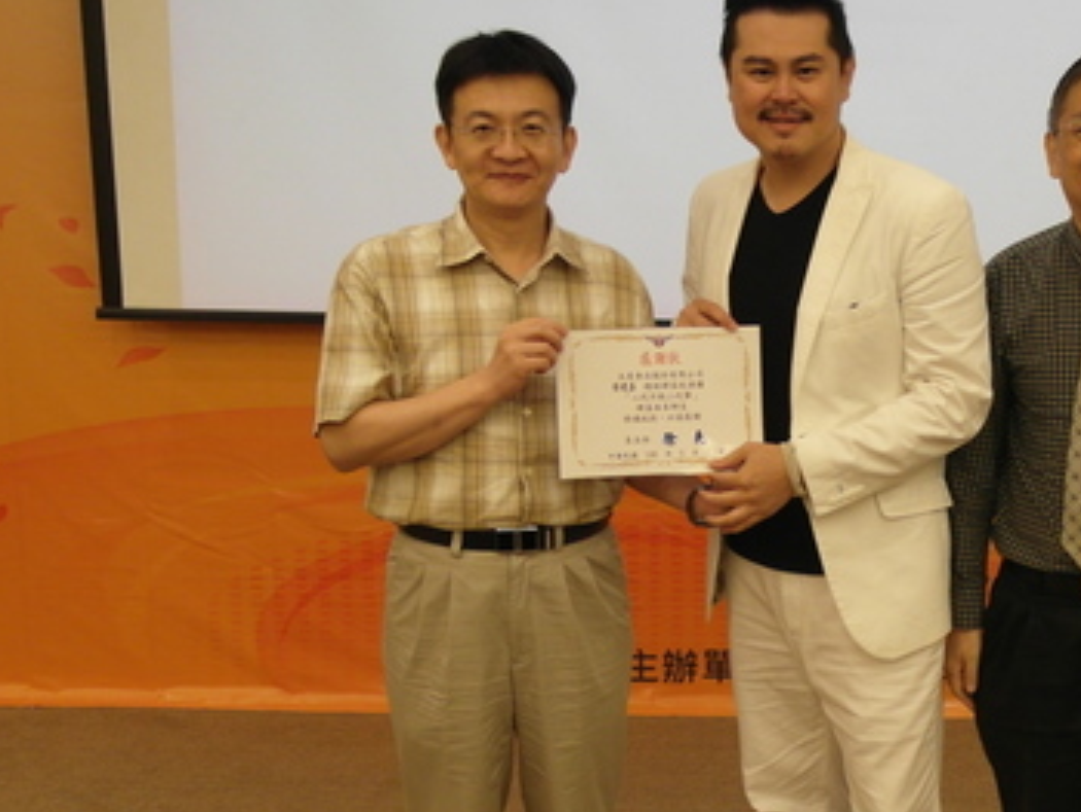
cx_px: 893
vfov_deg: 24.4
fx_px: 1875
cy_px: 511
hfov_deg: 31.2
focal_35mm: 60
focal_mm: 6.5
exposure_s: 1/30
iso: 200
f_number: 2.2
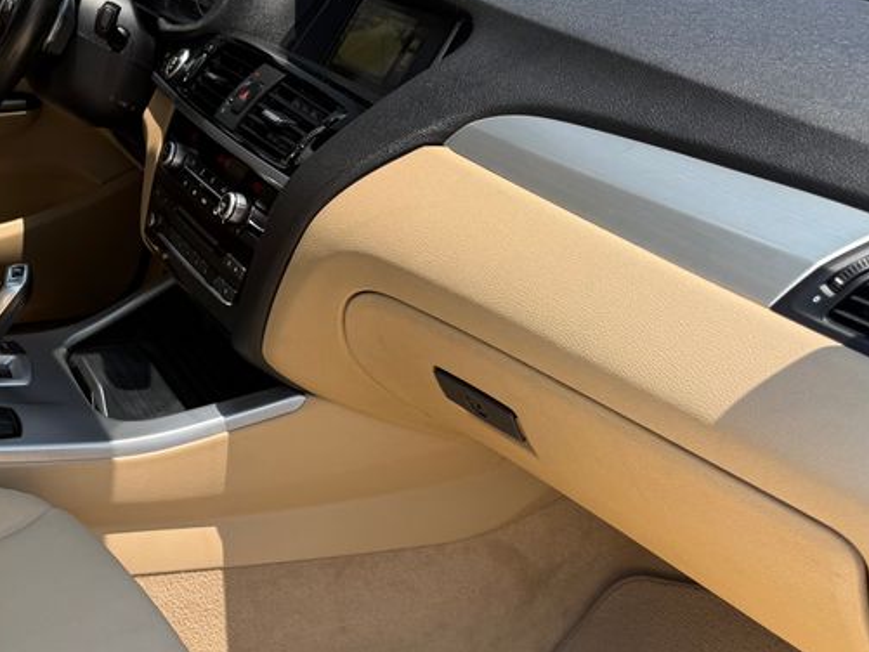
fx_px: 1155
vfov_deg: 31.5
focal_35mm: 46
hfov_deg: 38.1
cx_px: 68
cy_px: 362
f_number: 1.78
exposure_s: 1/448
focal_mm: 6.76
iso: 80
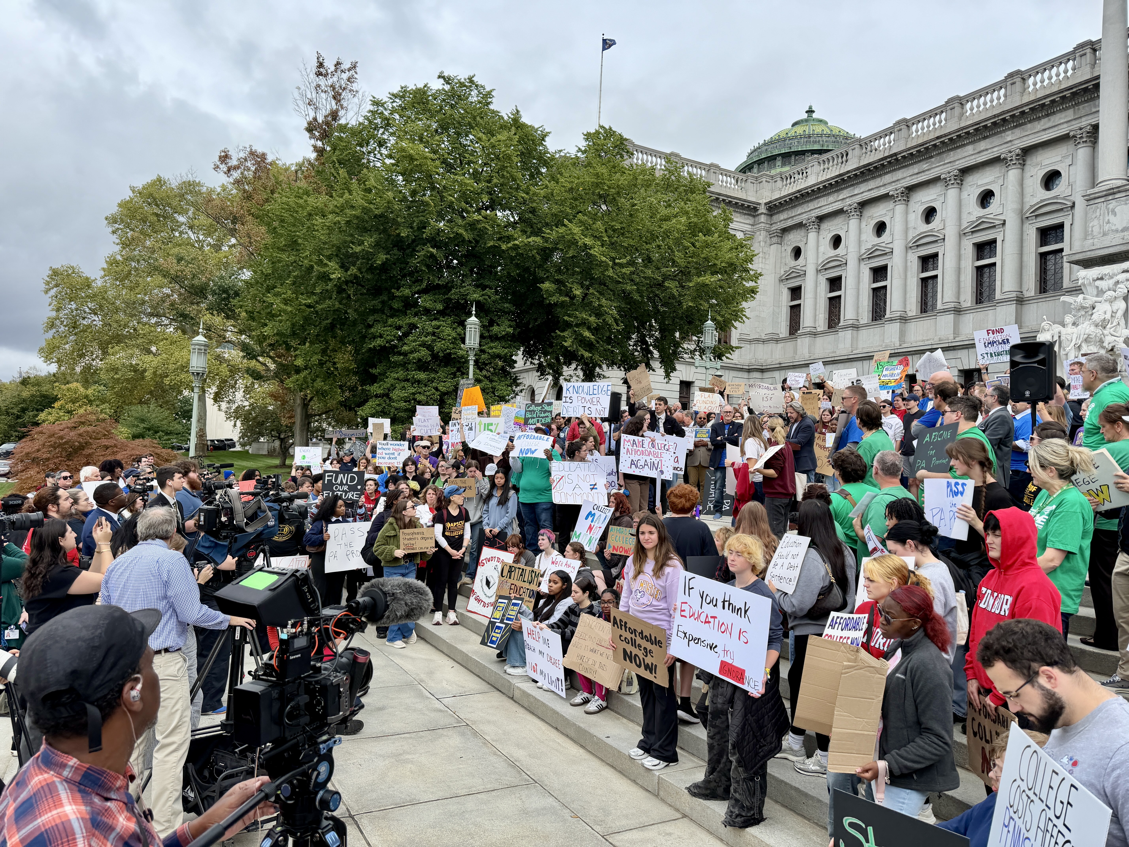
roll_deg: -2.8
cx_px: 564
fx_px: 783
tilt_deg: +2.3
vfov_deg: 56.8
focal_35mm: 24
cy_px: 424
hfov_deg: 71.6
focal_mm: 6.76
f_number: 1.78
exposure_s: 1/3145
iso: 100
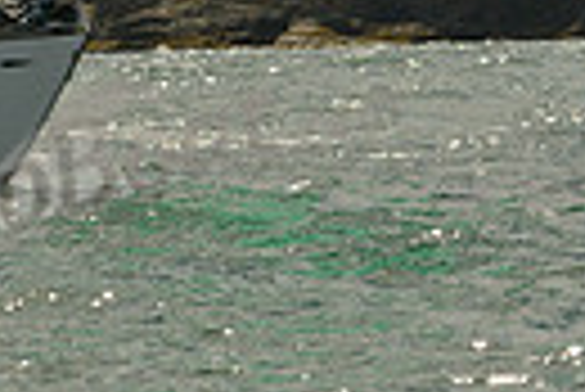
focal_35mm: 889
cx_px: -464
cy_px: 2
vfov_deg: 1.6
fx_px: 14462
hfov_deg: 2.3
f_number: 10
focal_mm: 200
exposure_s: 1/1250
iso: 400
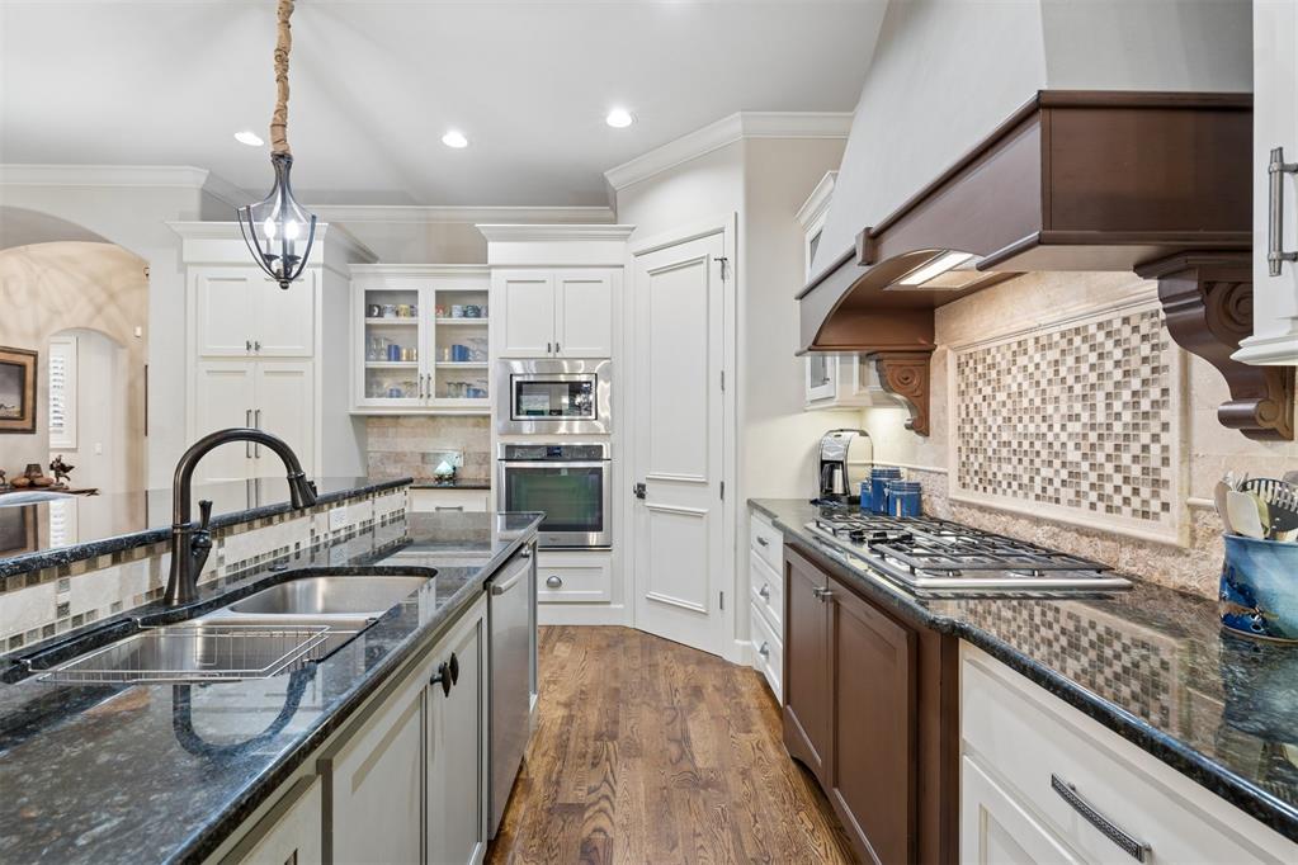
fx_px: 577
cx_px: 649
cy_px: 432
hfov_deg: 96.7
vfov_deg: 73.7
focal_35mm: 16
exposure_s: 1/2.5
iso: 200
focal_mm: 16
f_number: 8
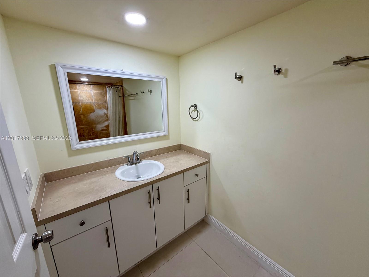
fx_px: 149
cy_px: 138
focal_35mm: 14
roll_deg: +1.1
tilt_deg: -12.9
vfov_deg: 85.7
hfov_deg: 102.1
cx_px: 184
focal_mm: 2.22
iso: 160
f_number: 2.2
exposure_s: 1/120
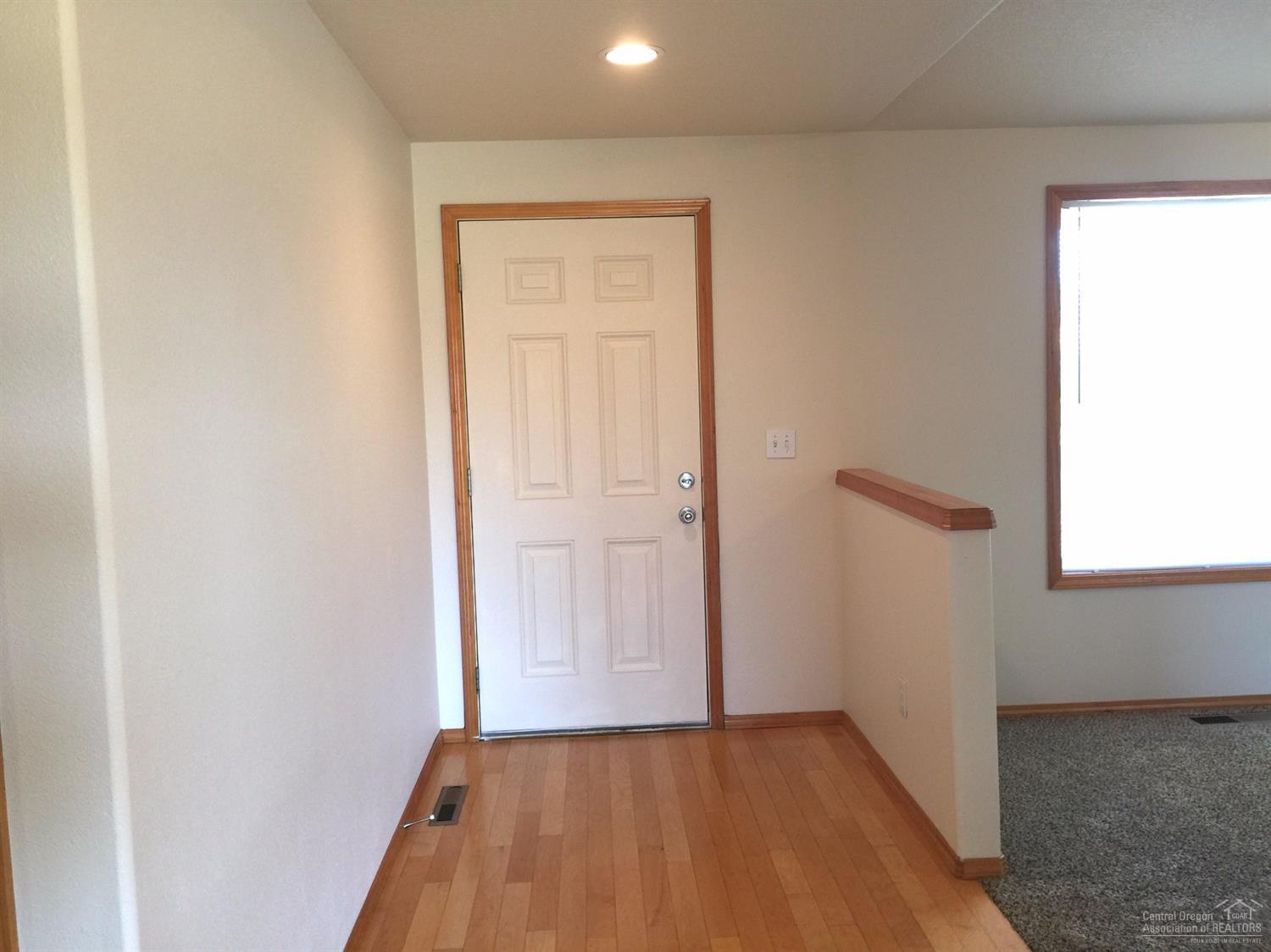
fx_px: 1064
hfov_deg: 61.7
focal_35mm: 29
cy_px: 476
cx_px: 636
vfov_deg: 48.2
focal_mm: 4.15
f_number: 2.2
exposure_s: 1/15
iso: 32
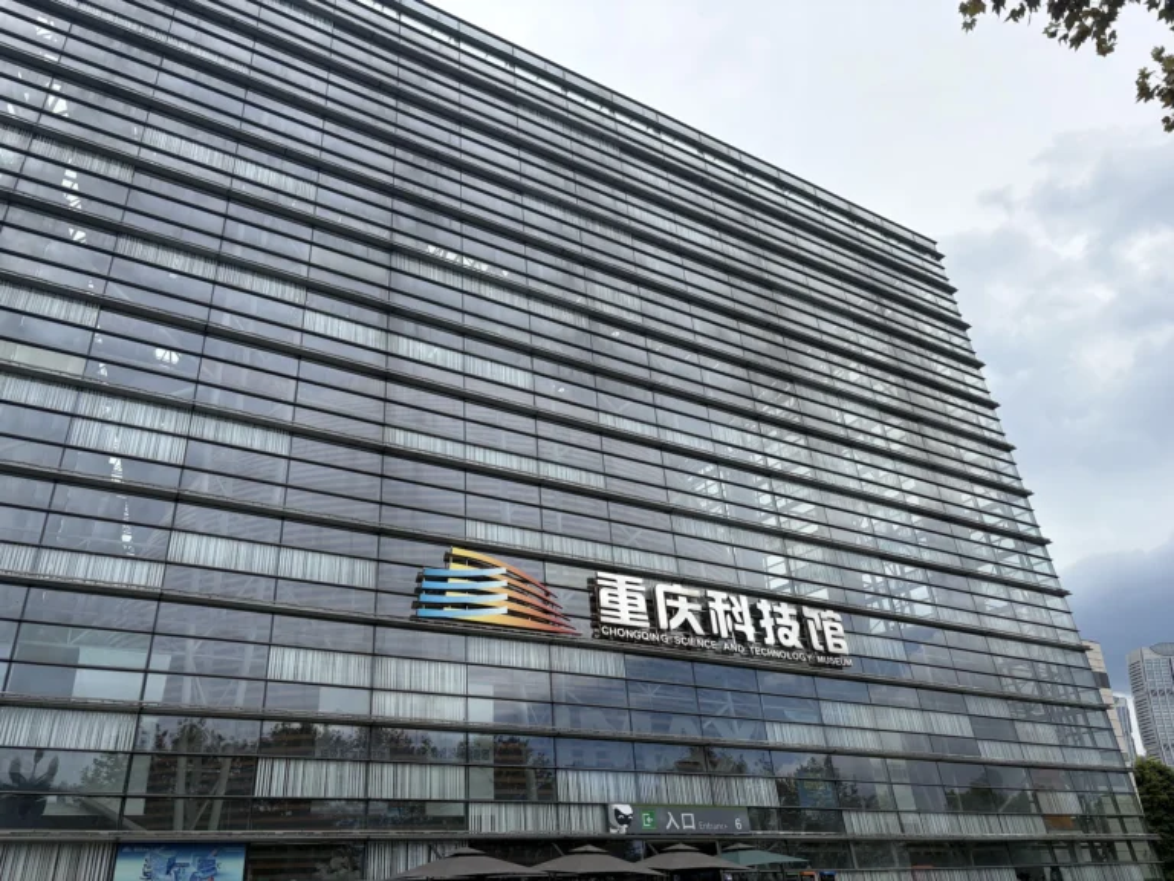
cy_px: 440
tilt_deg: +25.8
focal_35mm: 26
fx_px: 882
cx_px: 587
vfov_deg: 53.1
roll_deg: +1.0
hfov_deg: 67.3
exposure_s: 1/2747
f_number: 1.6
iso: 64
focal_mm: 5.96
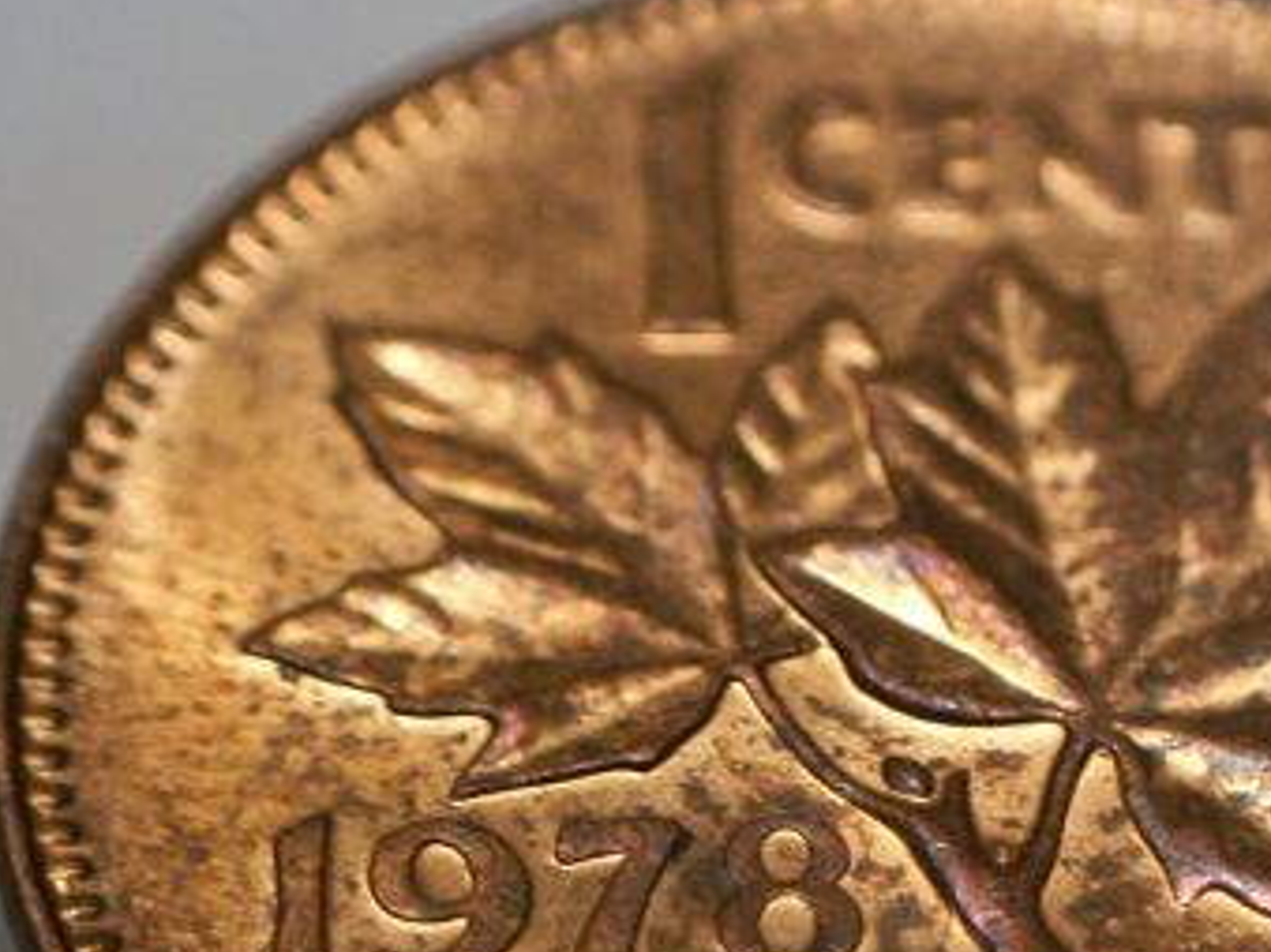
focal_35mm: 154
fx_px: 5652
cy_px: 708
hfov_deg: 12.8
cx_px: 1042
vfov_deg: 9.6
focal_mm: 14.3
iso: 160
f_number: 4.3
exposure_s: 1/40
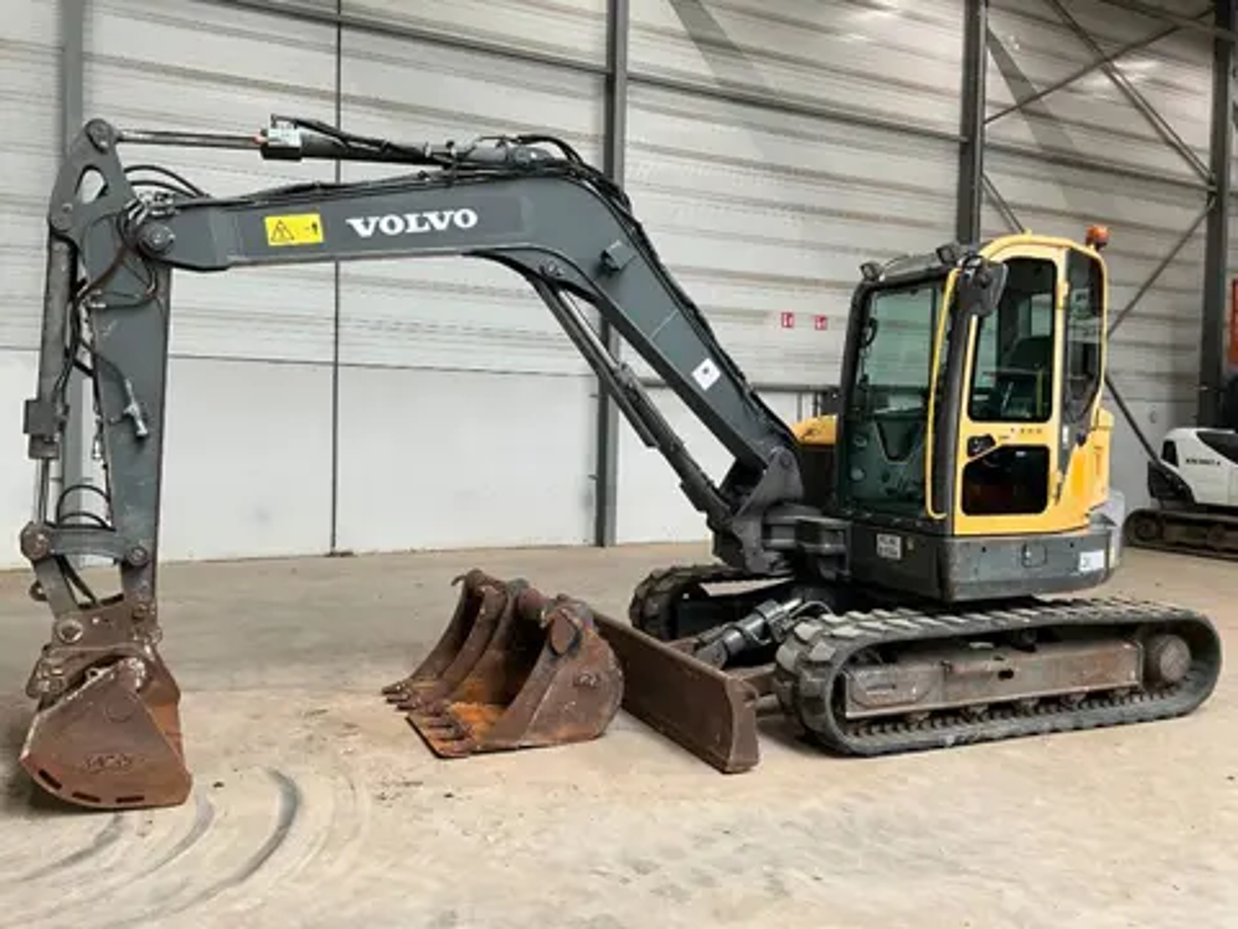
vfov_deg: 48.2
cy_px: 464
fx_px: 1037
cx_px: 619
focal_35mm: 29
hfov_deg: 61.7
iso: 64
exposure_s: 1/72
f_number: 1.8
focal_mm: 3
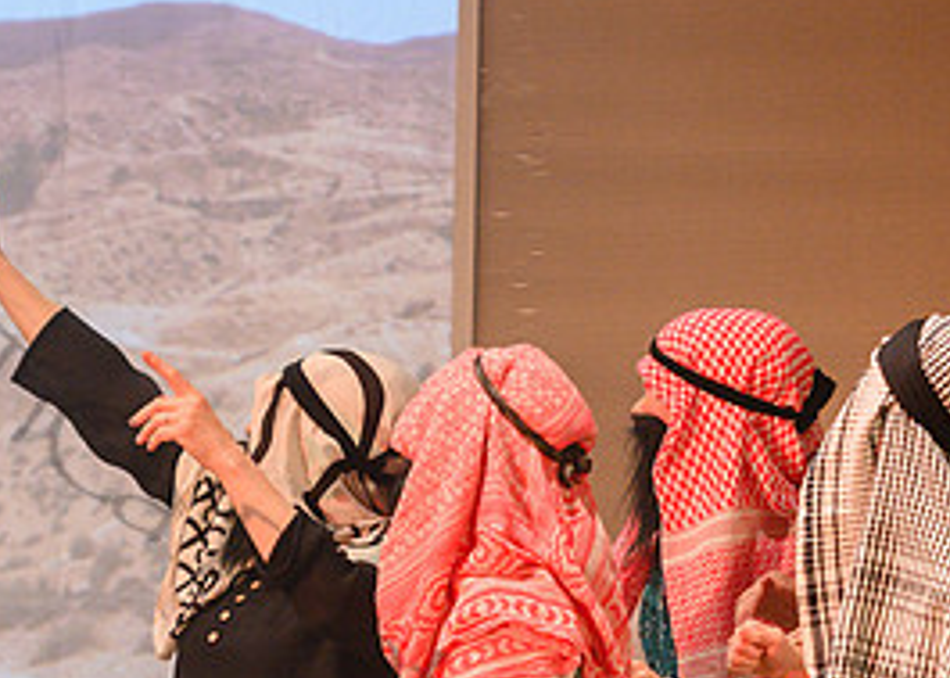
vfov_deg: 3.5
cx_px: 639
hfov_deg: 4.9
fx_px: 11164
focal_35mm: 414
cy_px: 627
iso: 640
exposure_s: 1/160
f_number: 2.8
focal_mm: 135
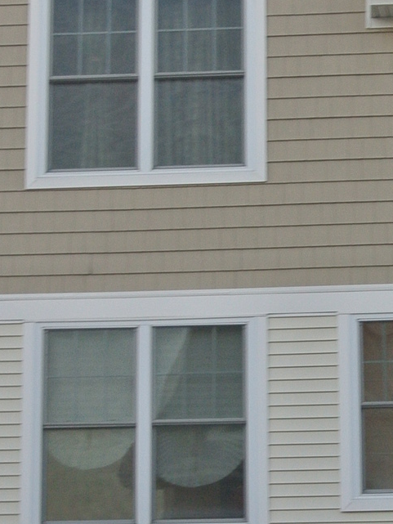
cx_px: 249
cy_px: 348
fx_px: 2043
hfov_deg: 11.0
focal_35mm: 135
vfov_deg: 14.6
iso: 180
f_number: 4
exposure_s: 1/60
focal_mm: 14.5
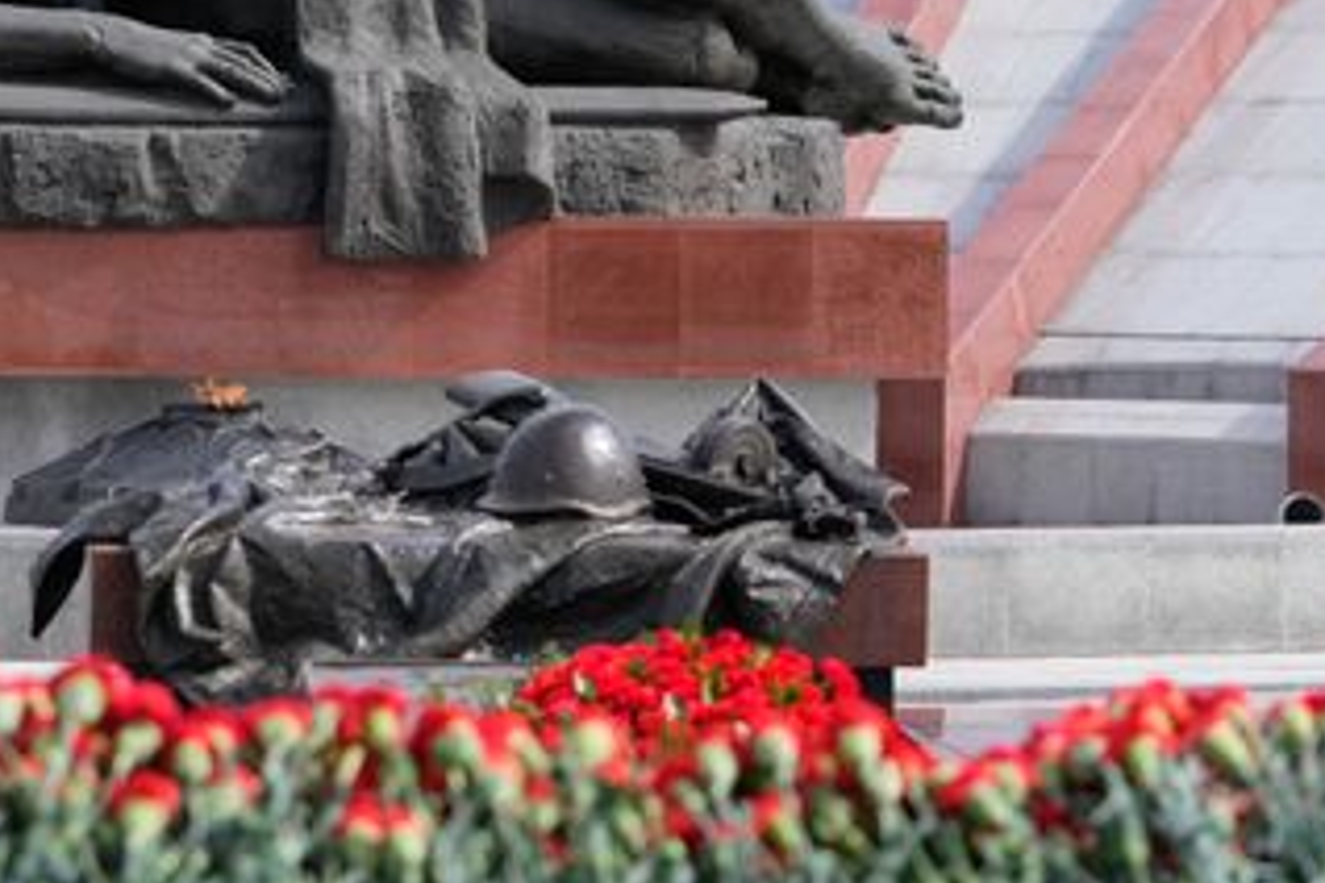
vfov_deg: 8.9
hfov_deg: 13.3
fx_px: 5668
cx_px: 502
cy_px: 25
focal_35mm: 154
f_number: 5
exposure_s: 1/1000
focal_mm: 70
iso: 320
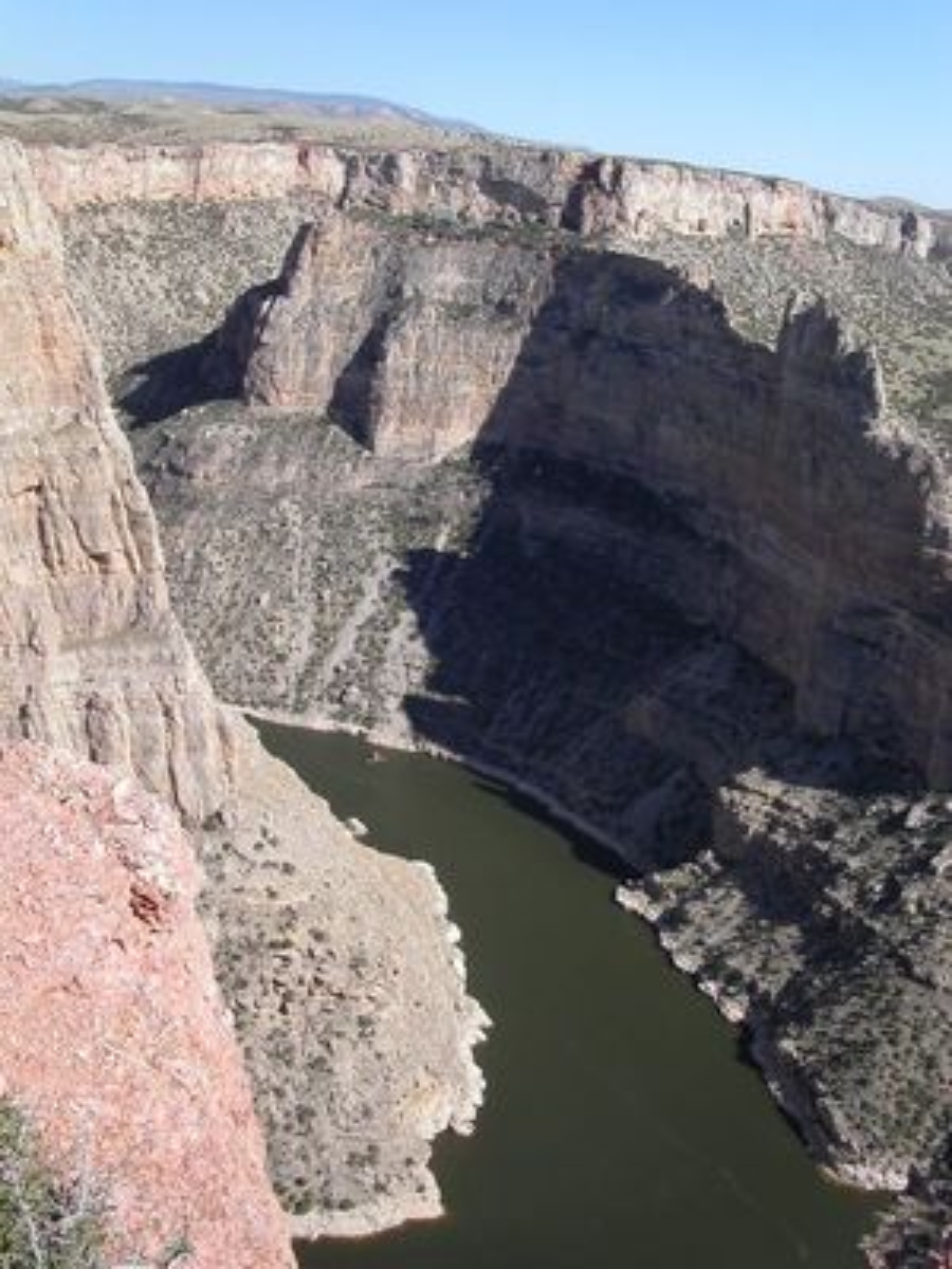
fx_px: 1393
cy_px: 634
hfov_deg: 37.7
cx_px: 476
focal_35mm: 38
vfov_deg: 49.0
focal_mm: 7.8
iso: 100
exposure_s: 1/250
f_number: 8
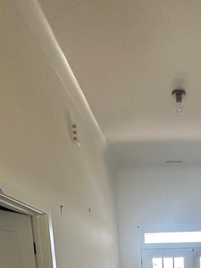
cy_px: 328
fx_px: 333
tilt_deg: -9.2
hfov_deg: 31.7
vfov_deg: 34.4
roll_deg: +1.2
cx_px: 188
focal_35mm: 43
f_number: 2.2
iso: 160
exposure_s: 1/120
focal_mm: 2.22
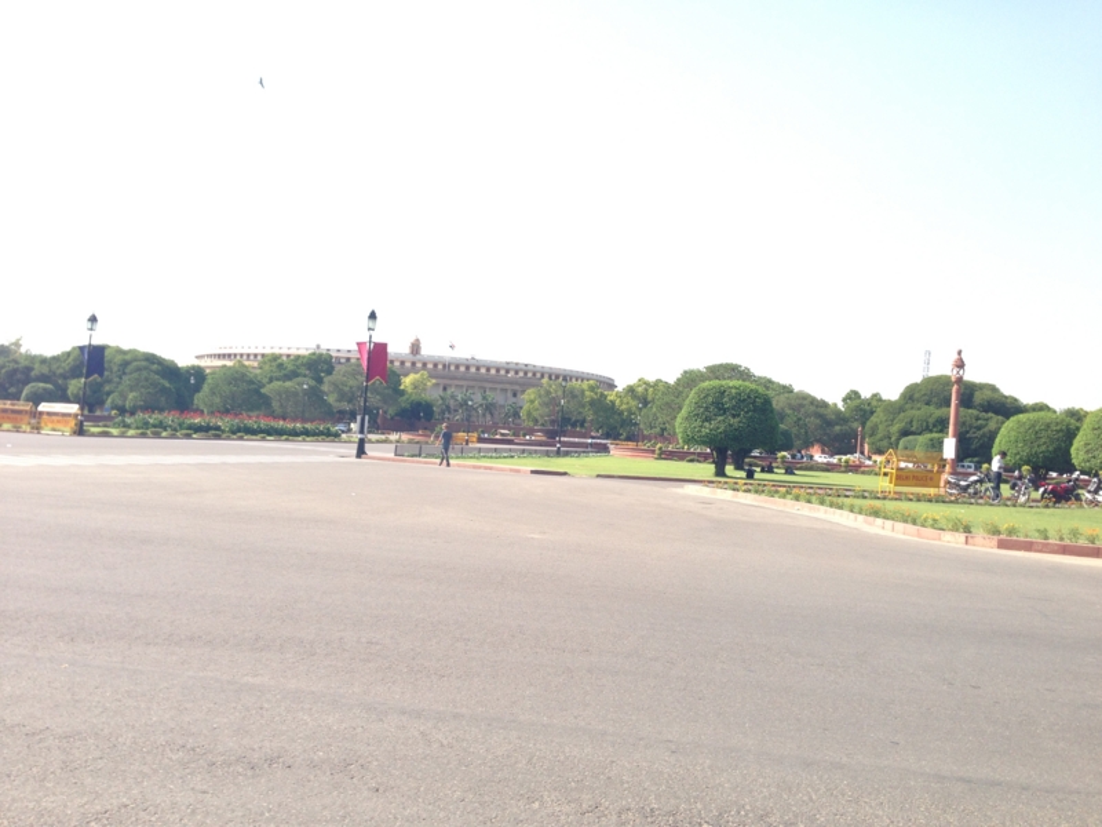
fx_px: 1051
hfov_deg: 55.4
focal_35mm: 33
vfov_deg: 42.9
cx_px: 551
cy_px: 414
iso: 50
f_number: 2.4
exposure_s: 1/723
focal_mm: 4.12
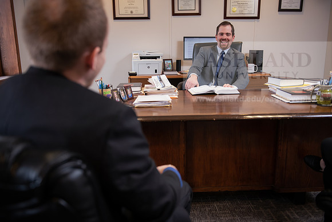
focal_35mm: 32
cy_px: 111
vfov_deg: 41.1
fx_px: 295
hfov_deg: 58.7
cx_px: 166
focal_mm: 32
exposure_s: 1/125
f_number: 3.2
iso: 800
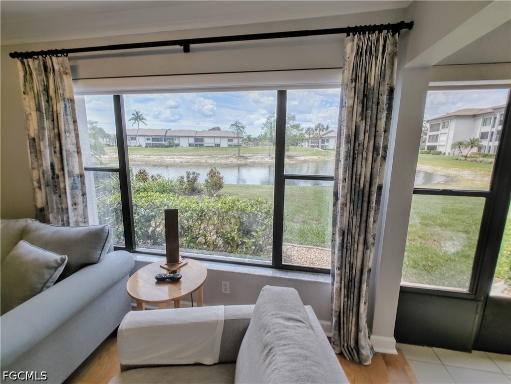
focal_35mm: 15
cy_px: 192
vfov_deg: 81.7
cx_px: 256
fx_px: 221
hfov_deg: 98.2
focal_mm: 1.78
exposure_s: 1/142
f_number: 1.9
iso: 50
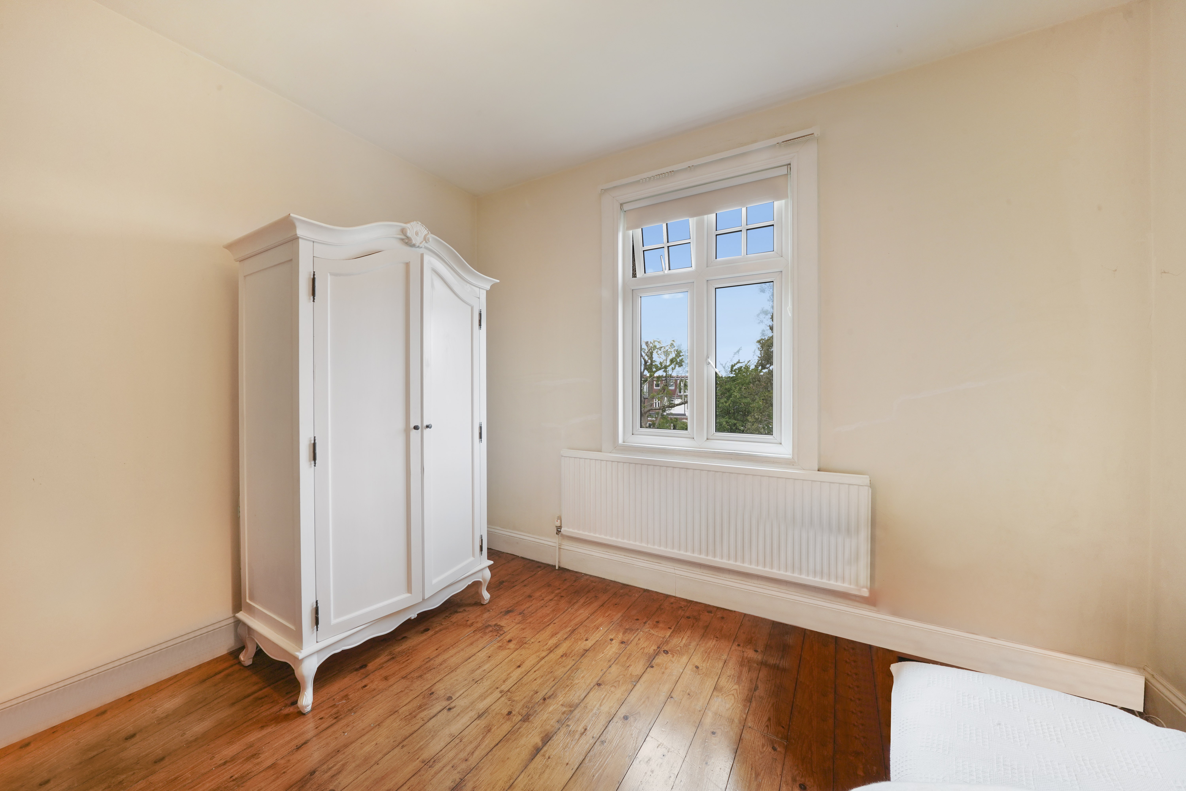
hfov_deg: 112.6
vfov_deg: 90.0
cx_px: 593
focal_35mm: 12
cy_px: 396
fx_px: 395
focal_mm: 12
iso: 500
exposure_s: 1/25
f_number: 14
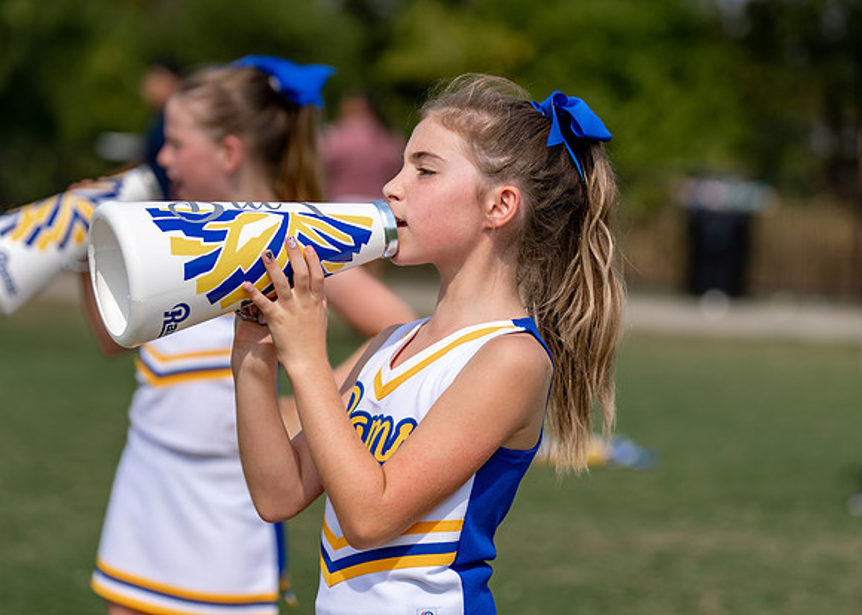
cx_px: 420
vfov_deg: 11.2
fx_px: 3144
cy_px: 274
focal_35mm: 128
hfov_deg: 15.6
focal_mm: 110
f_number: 3.2
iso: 100
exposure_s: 1/2000
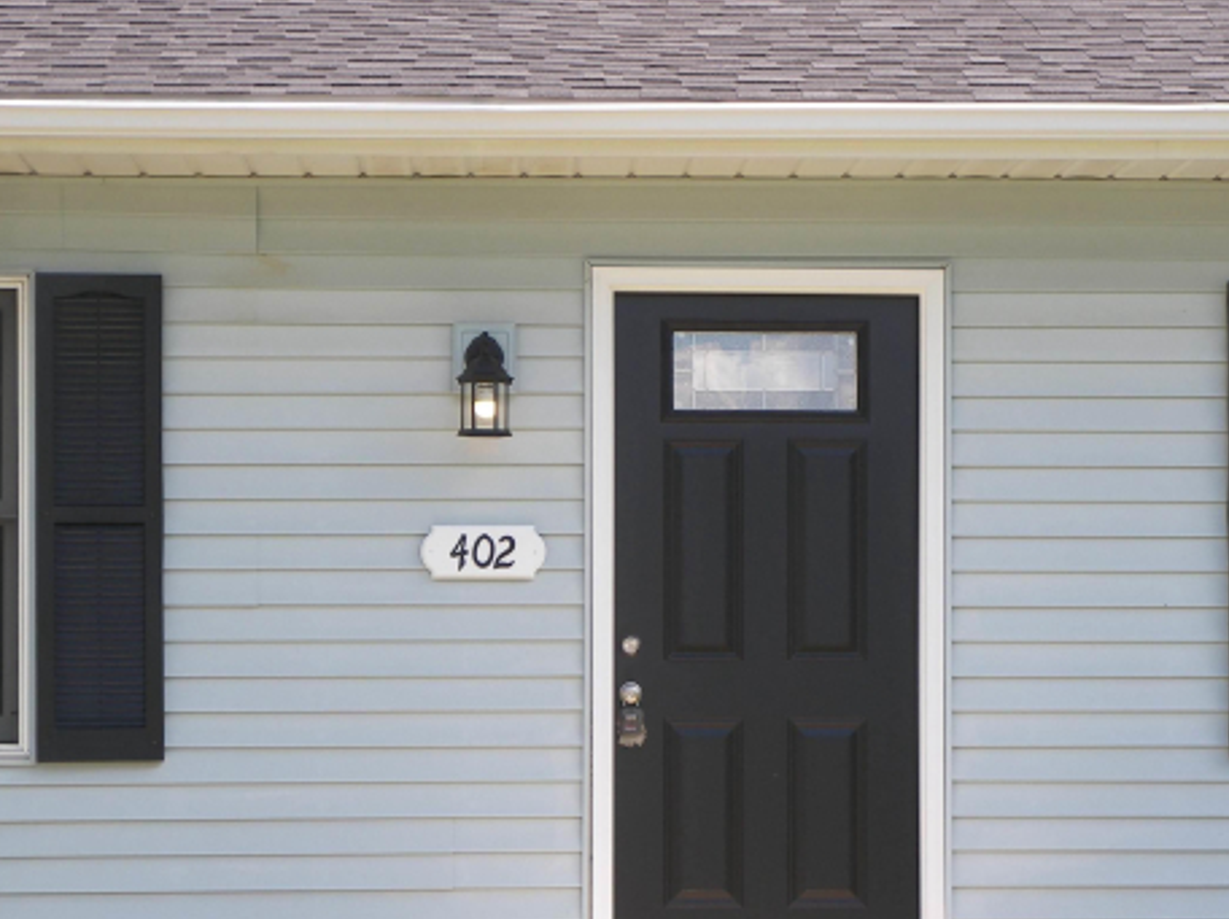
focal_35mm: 123
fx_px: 4362
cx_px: 732
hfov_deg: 16.0
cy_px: 604
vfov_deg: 12.0
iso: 50
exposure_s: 1/200
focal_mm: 17.7
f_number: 4
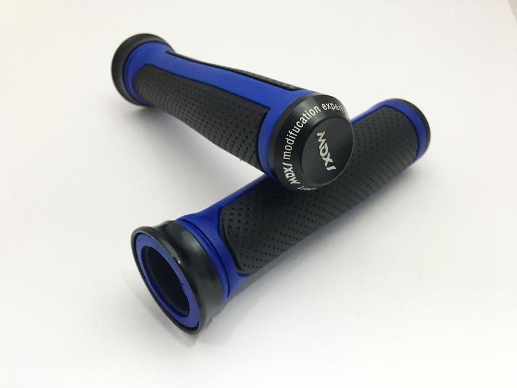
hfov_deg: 61.7
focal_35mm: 29
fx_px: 433
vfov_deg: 48.2
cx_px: 258
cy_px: 194
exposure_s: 1/30
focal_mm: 4.15
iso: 160
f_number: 2.2
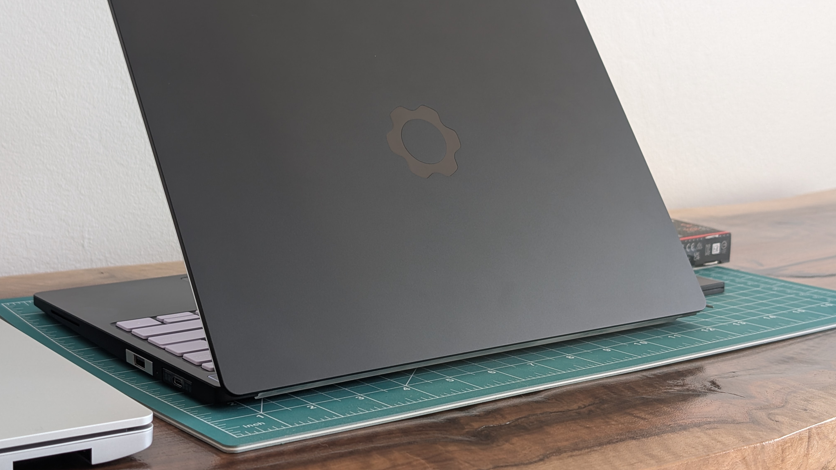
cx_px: 414
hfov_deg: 38.5
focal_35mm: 54
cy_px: 186
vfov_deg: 22.2
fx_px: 1197
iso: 22
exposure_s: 1/58.1
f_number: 1.68
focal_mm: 6.9
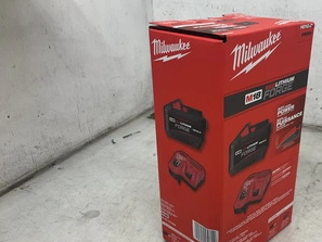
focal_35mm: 39
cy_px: 143
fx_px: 363
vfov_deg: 36.7
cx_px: 215
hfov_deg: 47.1
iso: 40
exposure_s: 1/120
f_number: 1.8
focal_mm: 3
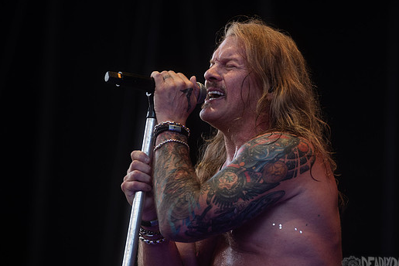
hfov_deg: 9.1
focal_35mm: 225
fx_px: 2494
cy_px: 134
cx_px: 208
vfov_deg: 6.1
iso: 640
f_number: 4
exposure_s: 1/200
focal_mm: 200
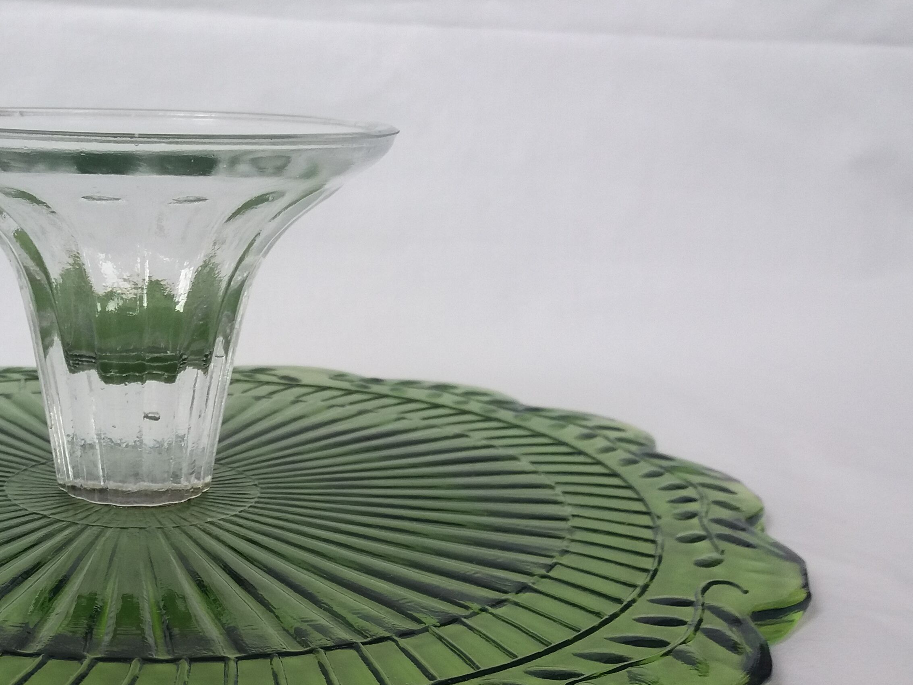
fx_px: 1345
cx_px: 181
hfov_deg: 36.2
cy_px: 614
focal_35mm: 51
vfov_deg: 27.5
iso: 64
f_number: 1.9
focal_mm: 3.7
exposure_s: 1/100
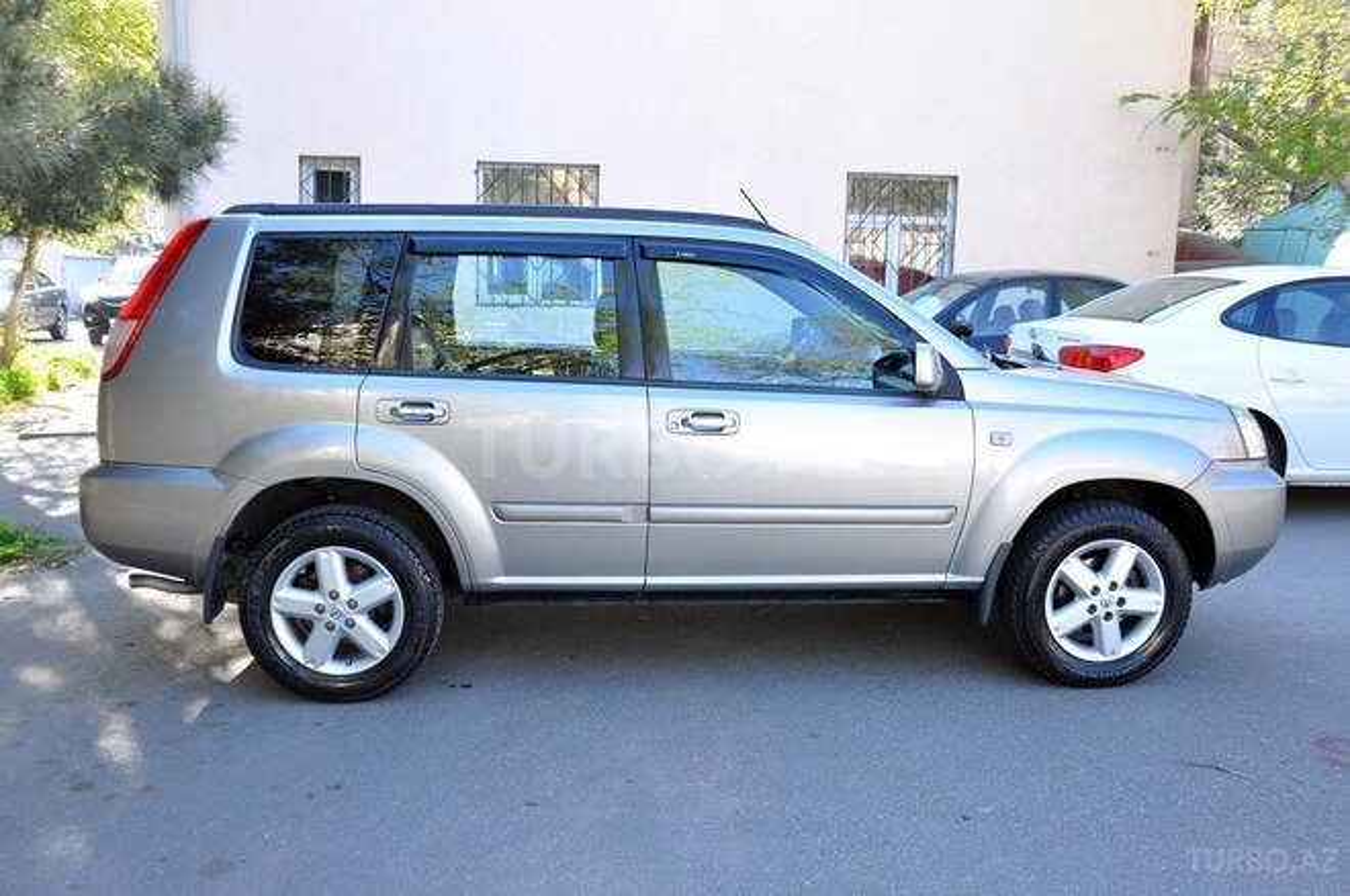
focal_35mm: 60
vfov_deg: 22.6
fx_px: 2247
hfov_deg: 33.4
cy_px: 448
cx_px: 675
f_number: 6.3
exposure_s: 1/60
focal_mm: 40
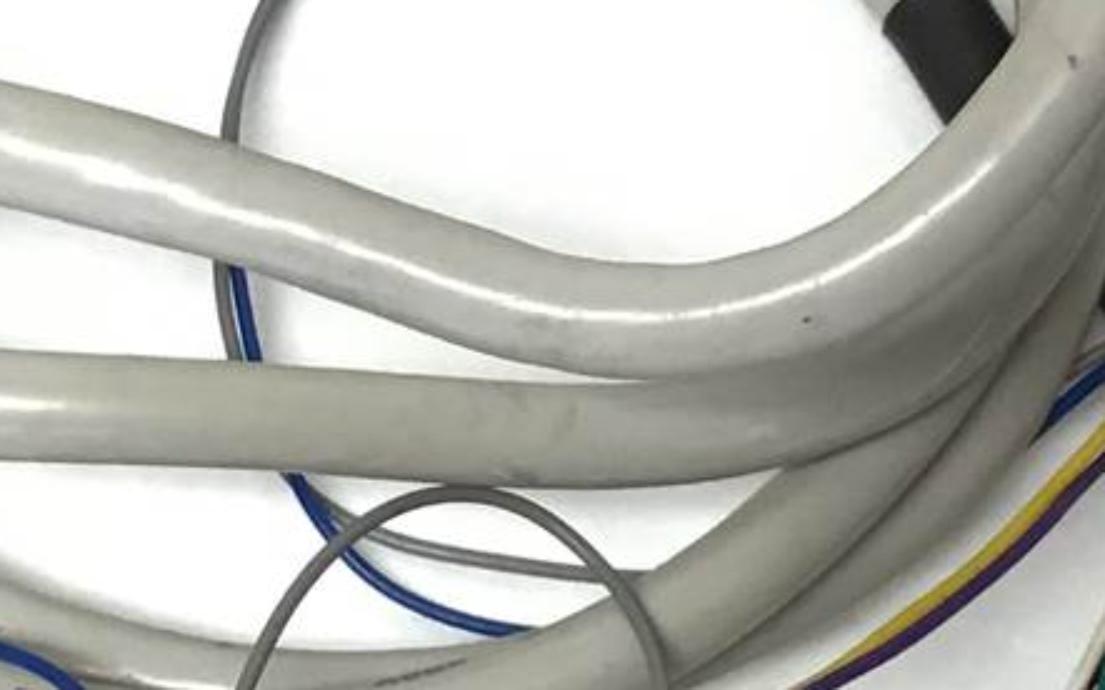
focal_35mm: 143
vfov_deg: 9.2
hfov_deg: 14.6
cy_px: 338
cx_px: 314
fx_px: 4305
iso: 50
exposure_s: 1/33
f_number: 2.4
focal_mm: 3.3
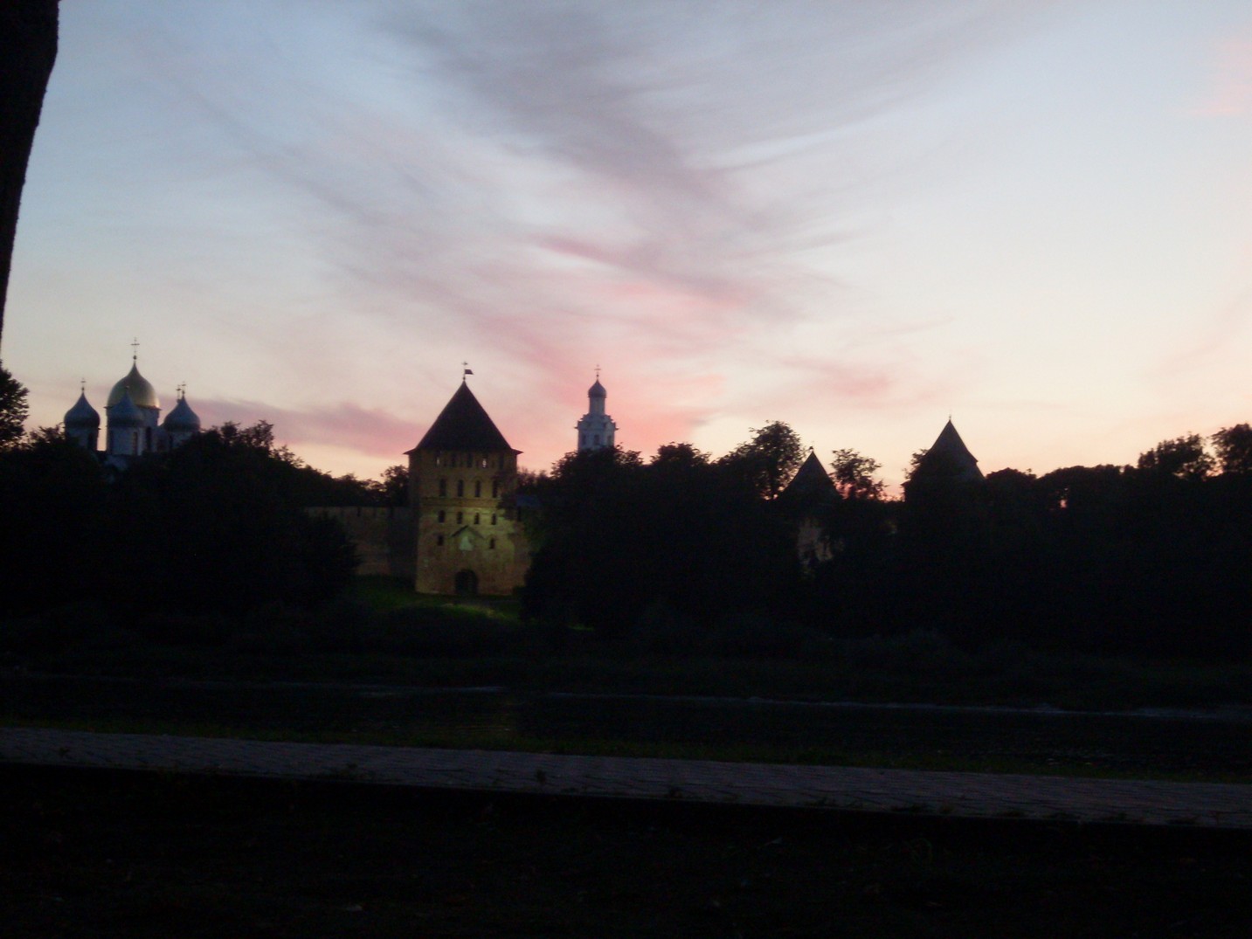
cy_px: 470
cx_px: 626
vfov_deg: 16.1
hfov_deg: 21.3
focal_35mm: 92
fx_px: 3328
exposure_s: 1/15
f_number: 4.4
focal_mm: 15.3
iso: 200
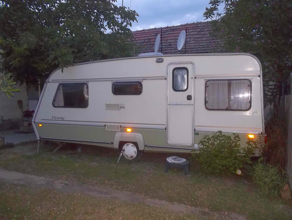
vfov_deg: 48.3
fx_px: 245
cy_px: 110
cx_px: 146
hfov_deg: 61.6
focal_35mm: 29
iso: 320
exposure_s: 1/30
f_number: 3.3
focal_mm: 4.1
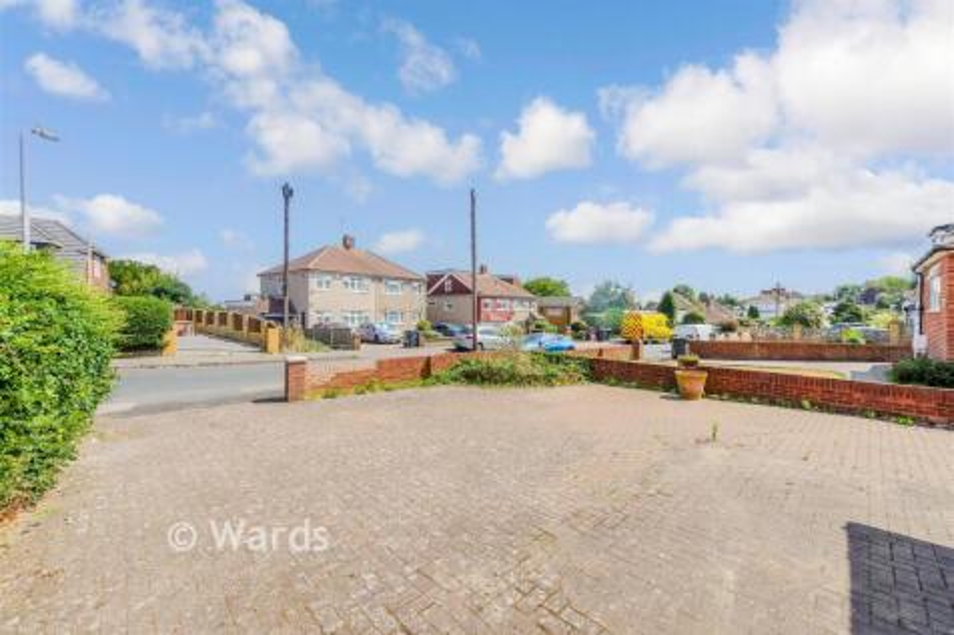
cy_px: 318
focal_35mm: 14
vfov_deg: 81.2
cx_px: 477
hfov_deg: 104.3
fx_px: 371
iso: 100
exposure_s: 1/400
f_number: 8
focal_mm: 14
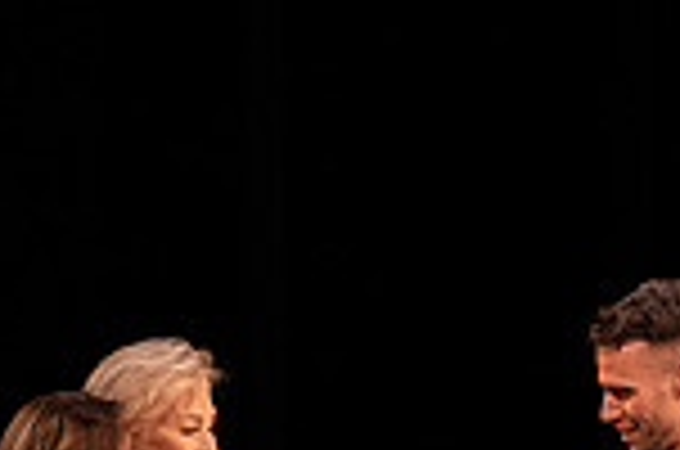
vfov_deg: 1.2
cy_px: 826
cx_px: 68
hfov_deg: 1.8
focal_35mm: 1167
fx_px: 21997
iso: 12800
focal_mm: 303
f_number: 10
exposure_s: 1/320
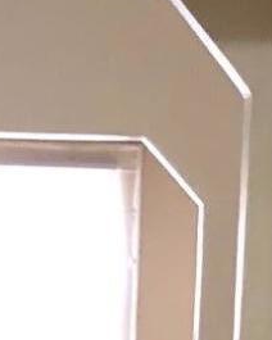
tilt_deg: -12.5
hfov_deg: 7.5
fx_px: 2073
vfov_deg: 8.5
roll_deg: -0.2
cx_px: 42
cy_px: 842
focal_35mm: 206
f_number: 1.8
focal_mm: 3.99
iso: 80
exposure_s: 1/7
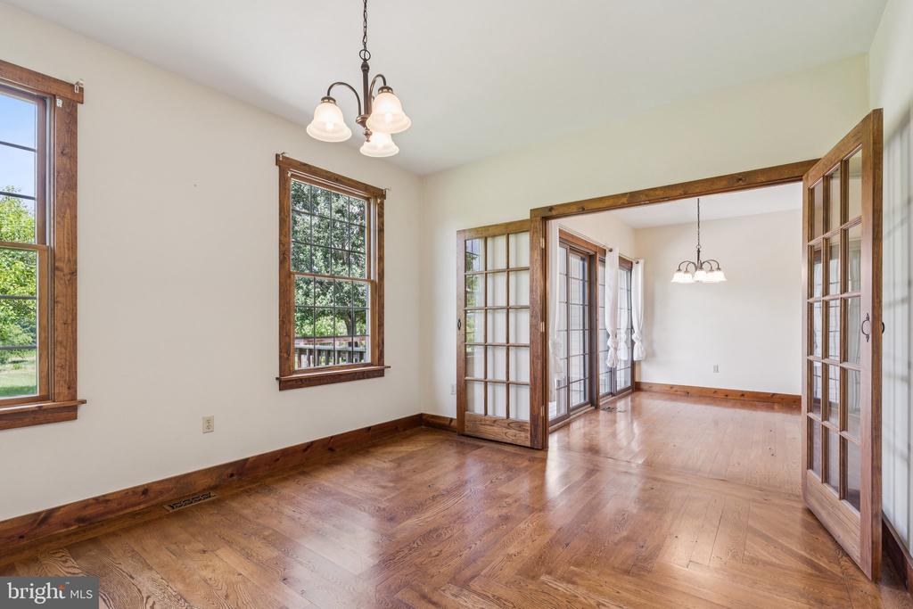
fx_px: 406
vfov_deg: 73.8
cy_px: 304
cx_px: 456
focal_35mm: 16
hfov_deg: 96.7
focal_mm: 16
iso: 200
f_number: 8
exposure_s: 1/20
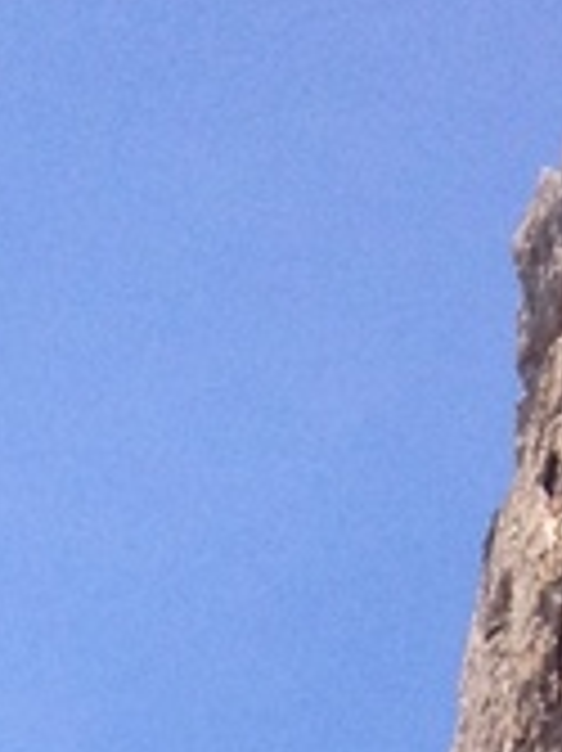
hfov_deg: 5.8
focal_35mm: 252
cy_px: 2670
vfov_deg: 6.7
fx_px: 5462
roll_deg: -0.2
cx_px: -238
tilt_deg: +11.6
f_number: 2.4
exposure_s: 1/1534
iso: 50
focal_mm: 4.28
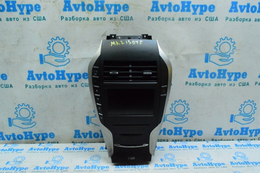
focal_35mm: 30
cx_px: 130
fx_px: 216
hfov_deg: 62.0
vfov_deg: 43.5
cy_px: 86
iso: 6400
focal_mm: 20
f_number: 25
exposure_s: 1/30
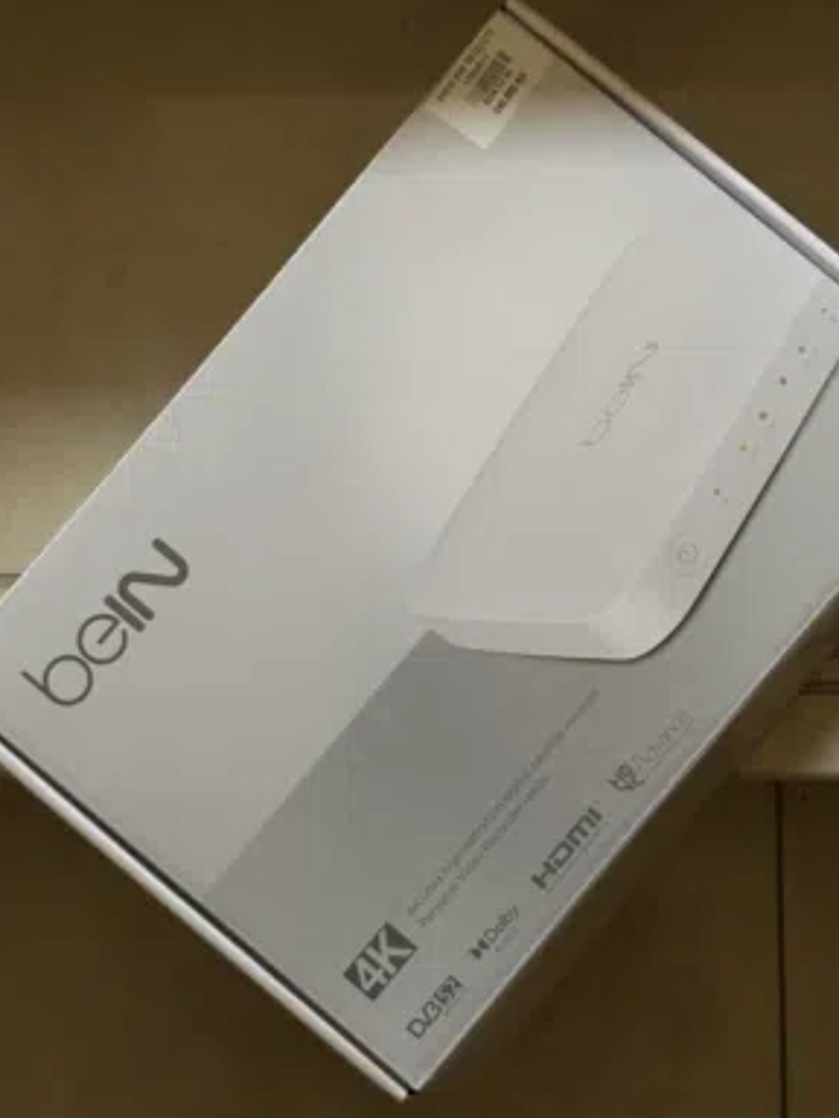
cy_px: 568
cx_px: 431
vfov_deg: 38.2
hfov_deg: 29.1
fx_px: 1616
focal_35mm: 50
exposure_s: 1/30
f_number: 1.78
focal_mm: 6.86
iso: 640
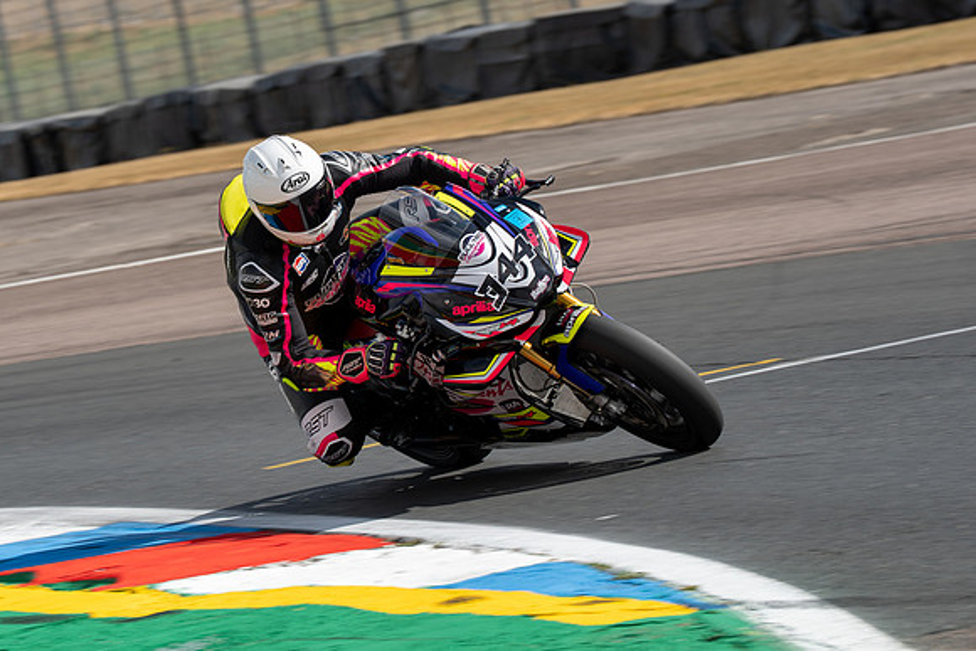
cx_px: 372
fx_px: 6726
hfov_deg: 8.3
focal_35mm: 248
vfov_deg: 5.5
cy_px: 312
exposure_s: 1/320
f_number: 10
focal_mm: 200
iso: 125
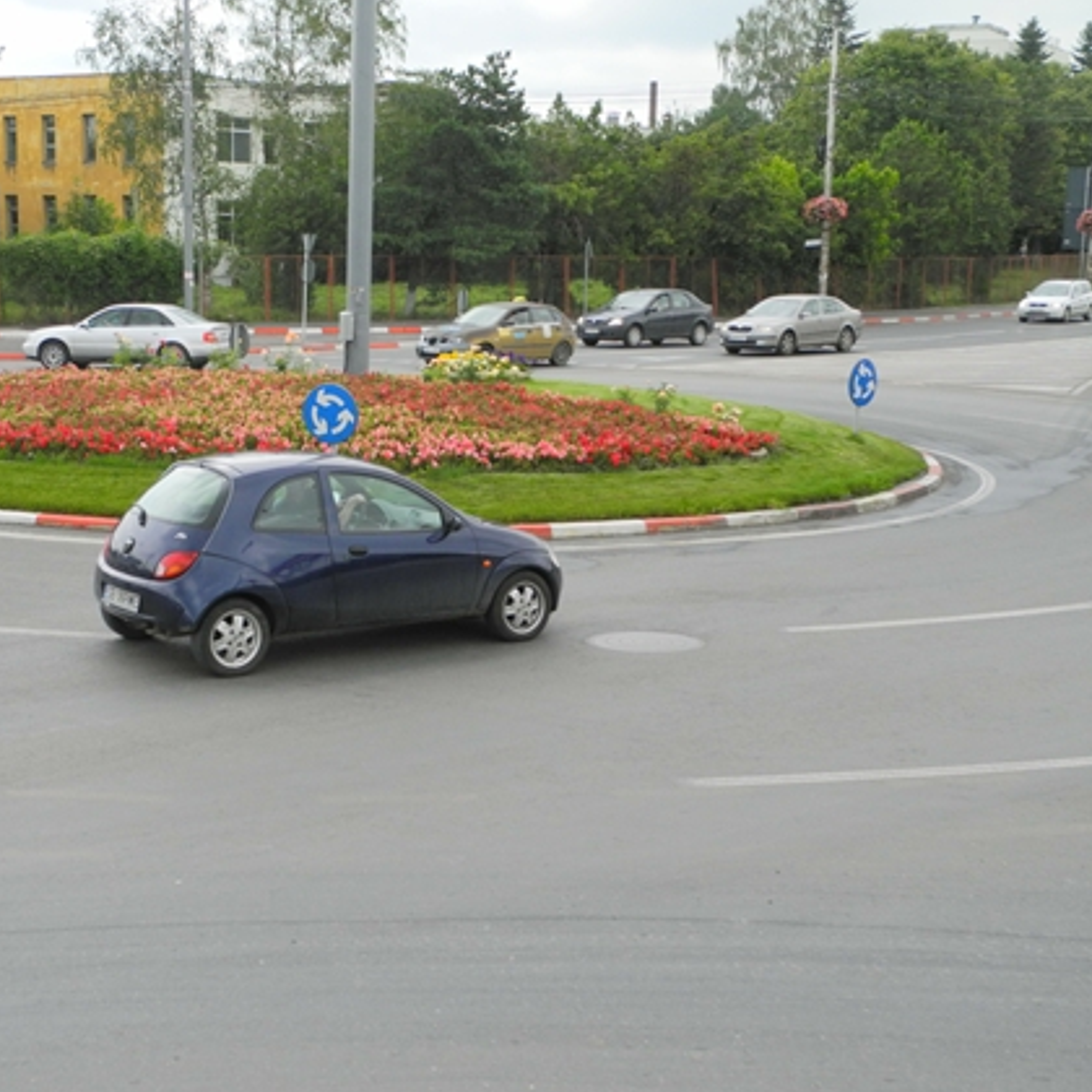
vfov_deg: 31.6
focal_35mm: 54
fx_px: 1927
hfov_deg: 31.5
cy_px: 551
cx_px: 424
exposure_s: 1/863
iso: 200
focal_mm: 9.7
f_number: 3.5
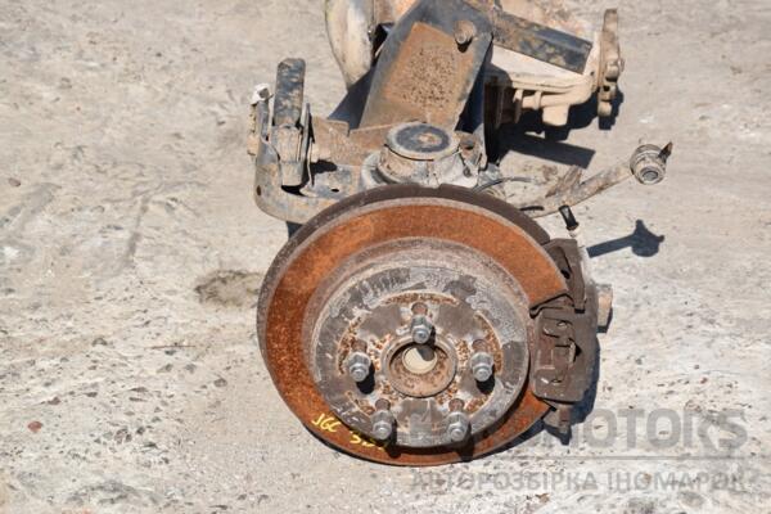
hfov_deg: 19.5
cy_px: 257
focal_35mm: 105
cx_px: 386
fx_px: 2249
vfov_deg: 13.0
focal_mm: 70
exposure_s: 1/1600
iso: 800
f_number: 10
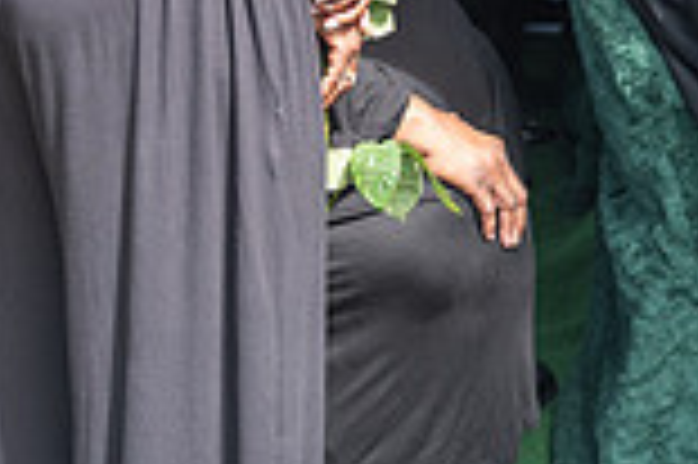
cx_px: 469
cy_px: -414
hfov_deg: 21.4
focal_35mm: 95
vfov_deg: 12.8
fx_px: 1840
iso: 100
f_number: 4
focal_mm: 24
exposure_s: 1/125
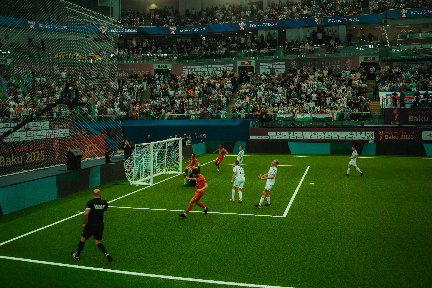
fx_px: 420
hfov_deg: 54.4
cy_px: 144
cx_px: 216
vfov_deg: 37.9
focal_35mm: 35
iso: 1600
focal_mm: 35
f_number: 3.5
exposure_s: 1/200
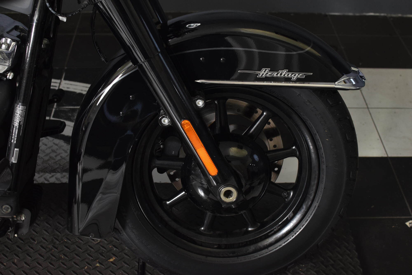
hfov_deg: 37.9
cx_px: 206
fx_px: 601
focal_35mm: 52
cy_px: 138
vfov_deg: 25.7
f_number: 4.5
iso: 800
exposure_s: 1/160
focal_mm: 35
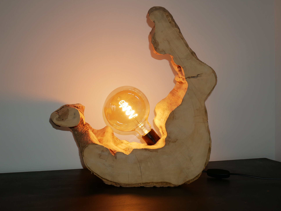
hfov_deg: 49.0
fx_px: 309
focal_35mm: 38
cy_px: 106
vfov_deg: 37.7
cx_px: 140
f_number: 4.3
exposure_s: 1/60
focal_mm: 19
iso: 200
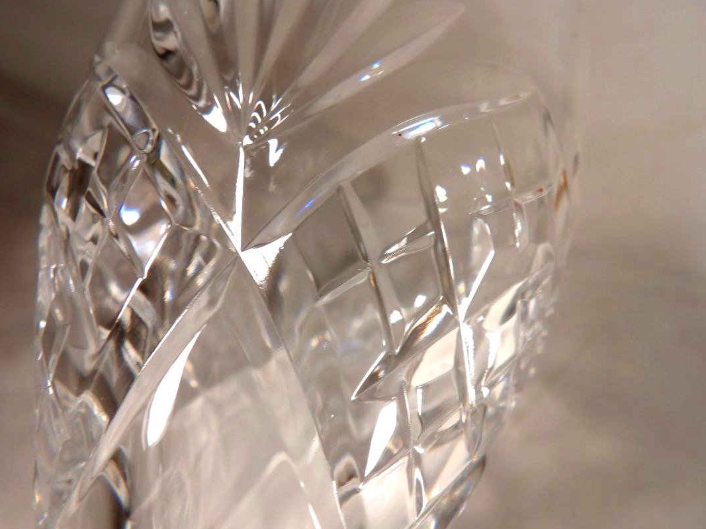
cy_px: 280
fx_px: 551
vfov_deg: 51.3
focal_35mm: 27
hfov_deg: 65.3
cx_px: 363
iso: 125
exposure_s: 1/33
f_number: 2.8
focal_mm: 4.3
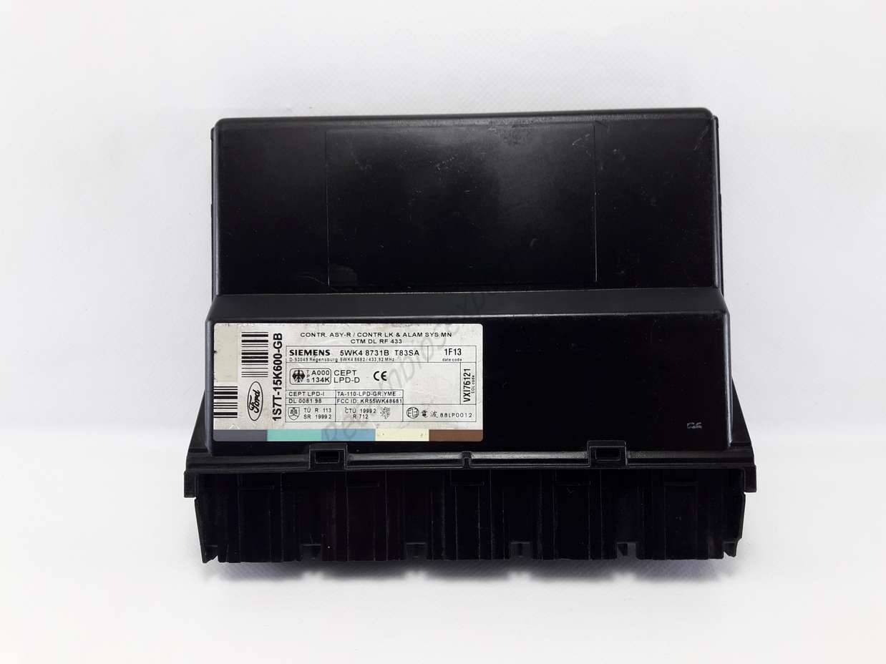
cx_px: 443
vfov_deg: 49.7
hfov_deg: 63.5
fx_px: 717
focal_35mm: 28
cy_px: 332
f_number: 1.9
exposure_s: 1/33
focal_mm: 3.7
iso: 40
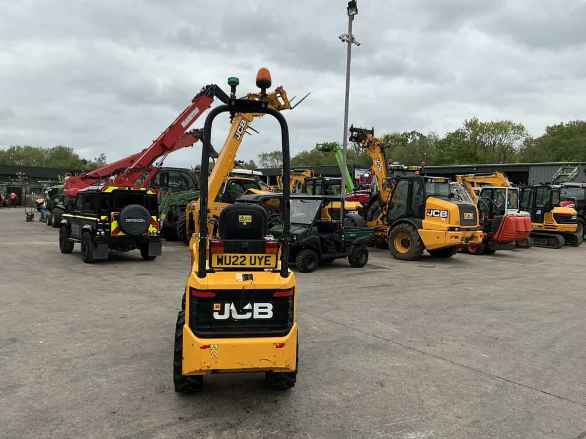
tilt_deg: +3.1
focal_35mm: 28
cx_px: 293
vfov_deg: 49.7
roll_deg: -3.8
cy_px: 220
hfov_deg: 63.4
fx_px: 474
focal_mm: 3
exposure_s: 1/719
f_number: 1.8
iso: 25
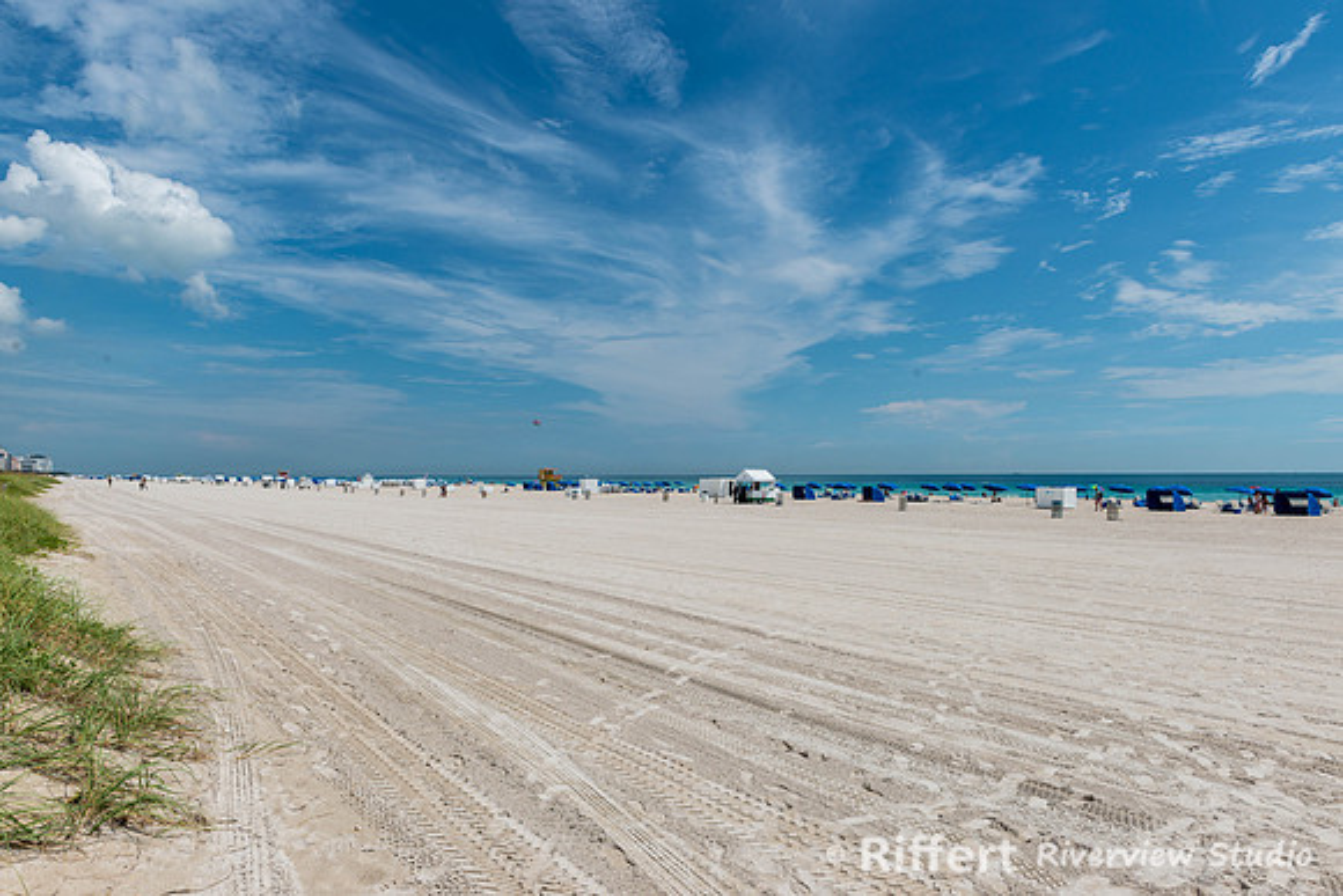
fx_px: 925
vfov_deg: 51.7
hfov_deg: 71.9
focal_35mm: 25
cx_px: 672
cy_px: 448
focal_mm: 24
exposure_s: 1/320
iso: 100
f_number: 11
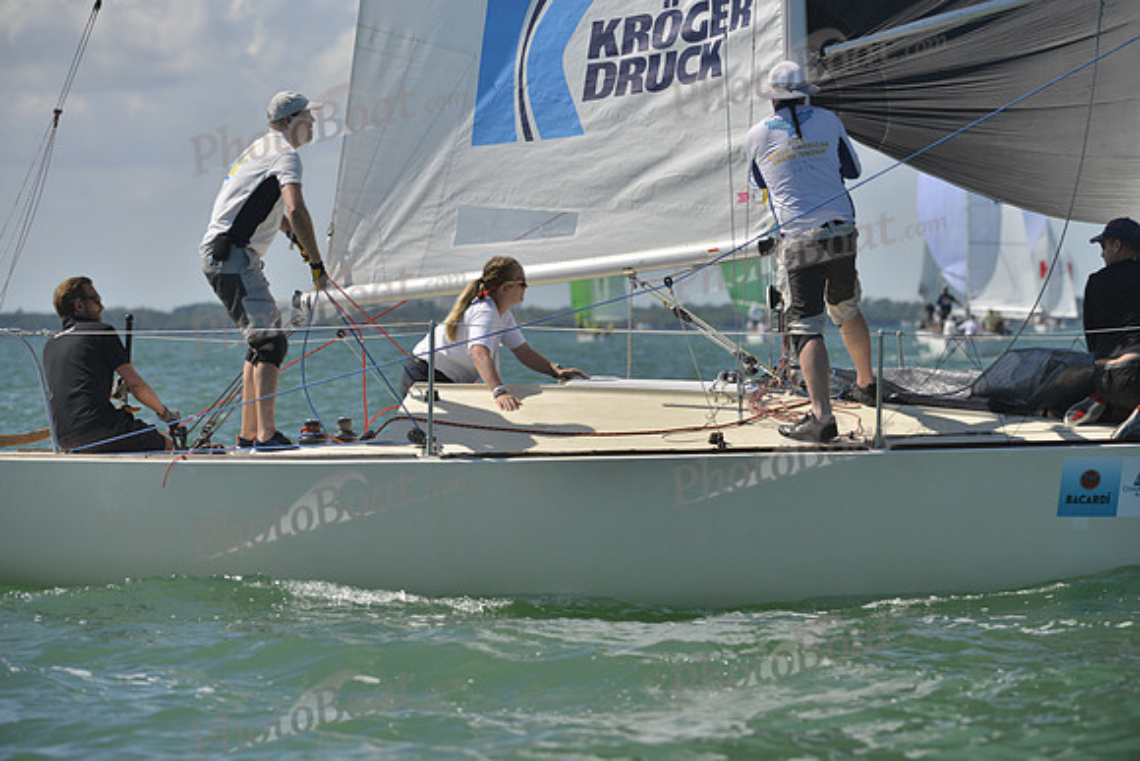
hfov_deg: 10.3
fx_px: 6335
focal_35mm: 200
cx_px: 570
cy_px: 380
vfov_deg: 6.9
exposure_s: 1/1600
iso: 200
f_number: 5.6
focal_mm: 200
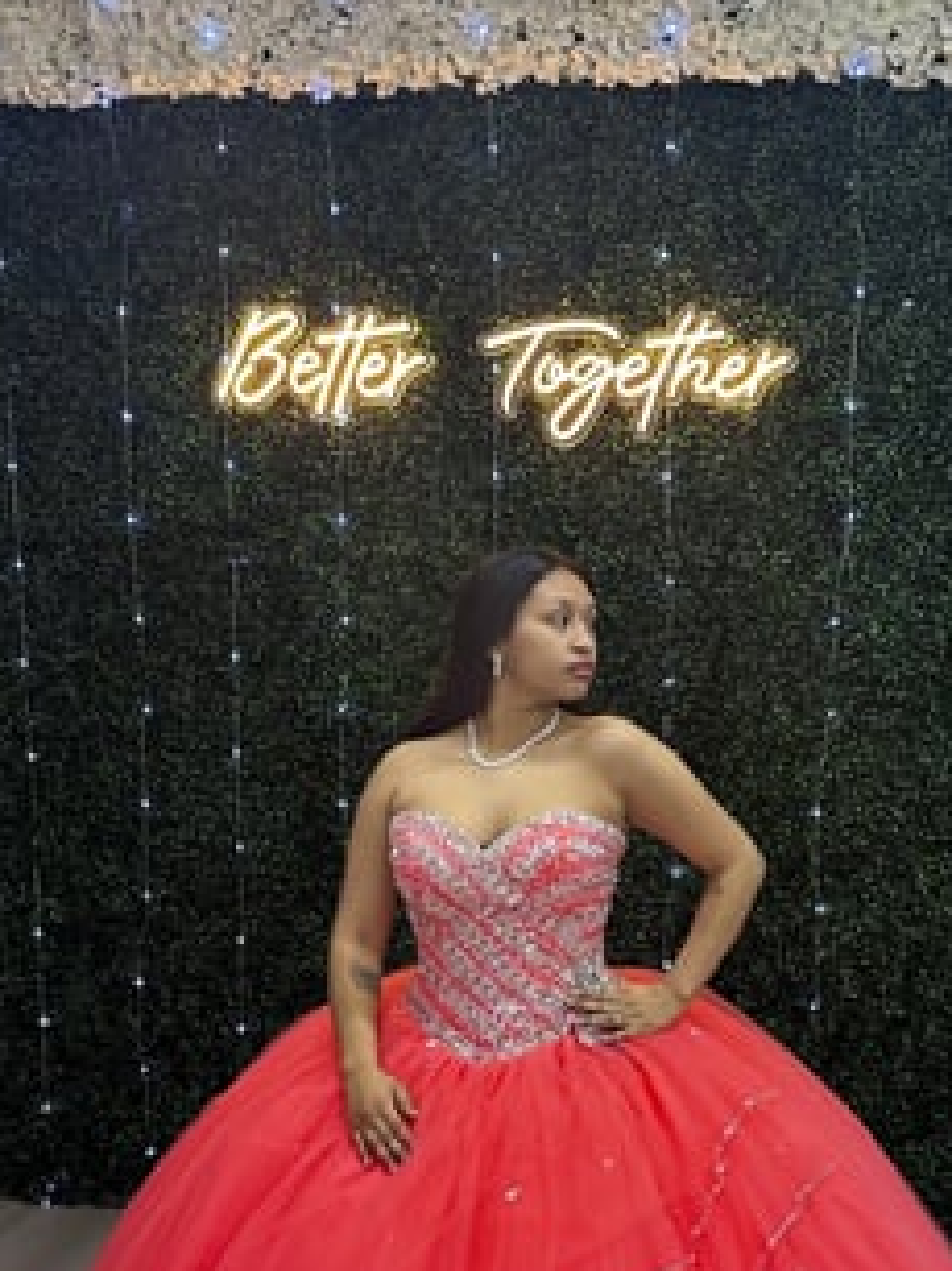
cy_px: 909
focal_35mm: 50
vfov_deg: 37.5
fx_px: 1835
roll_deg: -1.7
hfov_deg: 29.0
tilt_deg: -12.0
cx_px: 559
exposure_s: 1/120
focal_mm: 6.86
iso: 200
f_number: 1.78
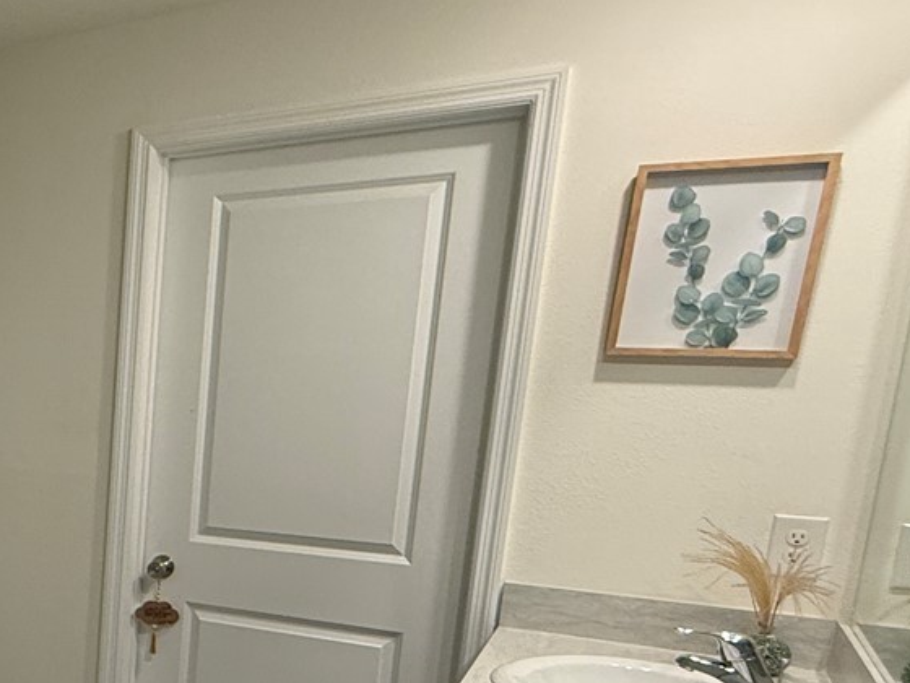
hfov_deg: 36.1
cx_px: -187
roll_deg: +0.0
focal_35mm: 40
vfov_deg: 34.7
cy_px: 555
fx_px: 1052
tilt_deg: -9.6
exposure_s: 1/120
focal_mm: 2.22
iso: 250
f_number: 2.2
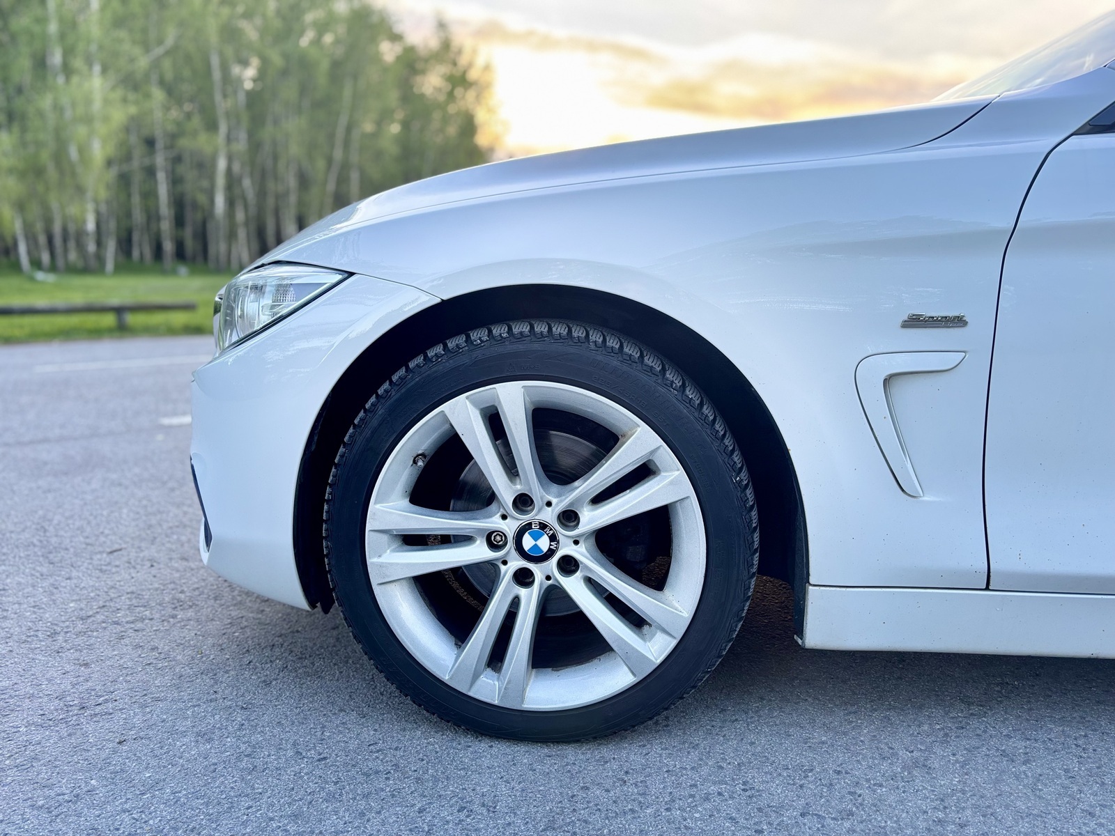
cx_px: 558
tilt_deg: -10.6
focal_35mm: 26
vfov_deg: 53.1
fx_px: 837
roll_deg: +0.3
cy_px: 418
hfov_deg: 67.3
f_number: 1.6
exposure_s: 1/121
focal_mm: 5.96
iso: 125
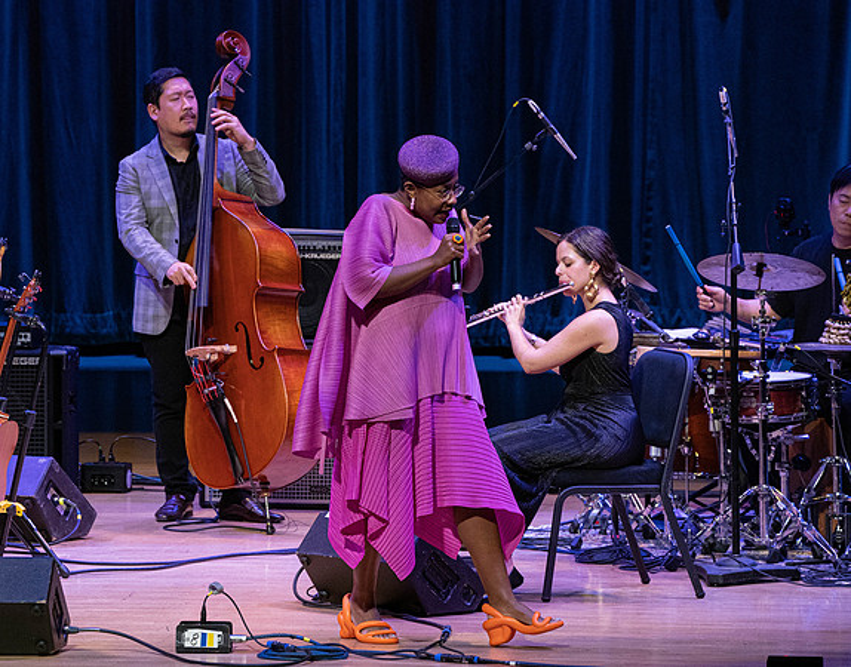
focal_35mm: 340
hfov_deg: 5.7
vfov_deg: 4.5
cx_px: 336
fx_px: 8499
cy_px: 343
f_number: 8
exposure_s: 1/320
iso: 4000
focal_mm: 297
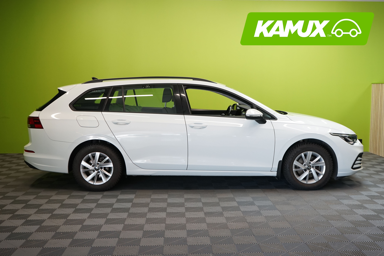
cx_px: 192
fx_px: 427
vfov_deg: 33.4
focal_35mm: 40
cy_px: 128
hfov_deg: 48.5
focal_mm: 40
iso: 1250
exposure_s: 1/50
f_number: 6.3
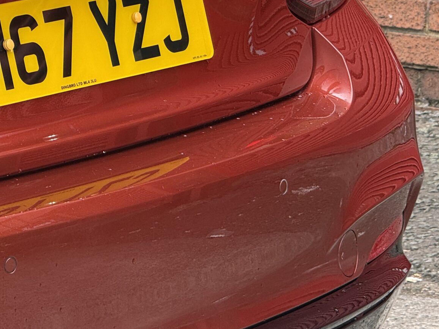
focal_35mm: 266
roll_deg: -2.2
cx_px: 91
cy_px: -28
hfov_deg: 7.4
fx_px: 3373
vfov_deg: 5.6
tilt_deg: -4.8
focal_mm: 15.66
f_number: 2.8
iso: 50
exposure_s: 1/119
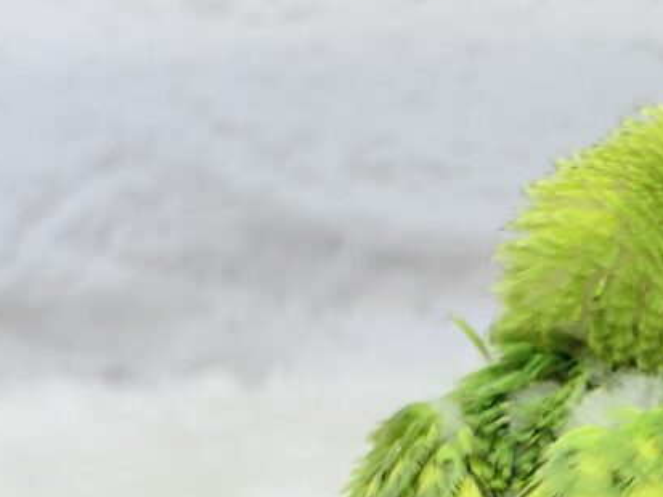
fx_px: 2893
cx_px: 851
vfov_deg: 9.7
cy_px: 529
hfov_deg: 12.7
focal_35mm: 151
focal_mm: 5.96
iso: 50
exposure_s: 1/100
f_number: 1.6
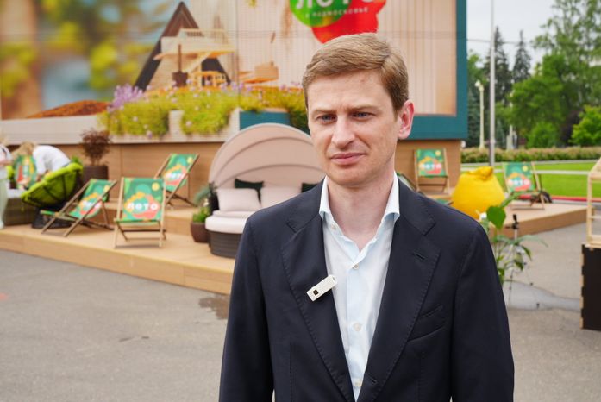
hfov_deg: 42.7
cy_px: 201
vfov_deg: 29.3
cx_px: 300
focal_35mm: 46
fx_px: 769
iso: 800
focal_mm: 46
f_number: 8
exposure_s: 1/800
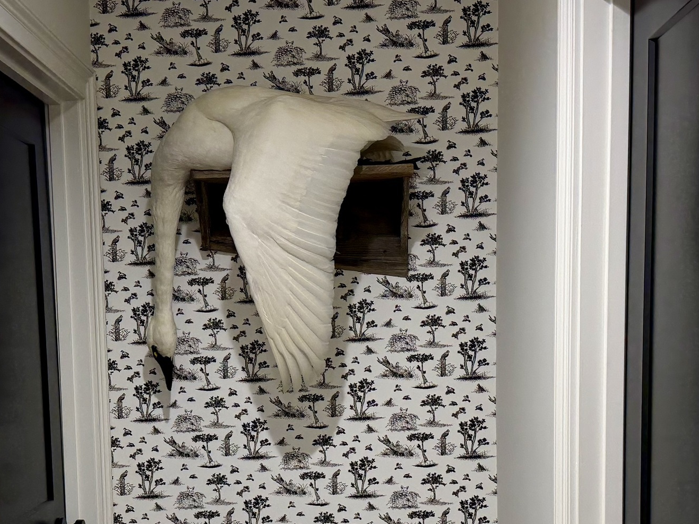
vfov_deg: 25.6
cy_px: 433
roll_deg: +1.9
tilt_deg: -5.1
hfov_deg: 34.2
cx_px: 261
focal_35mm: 56
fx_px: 1130
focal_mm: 6.76
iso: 200
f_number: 1.78
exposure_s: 1/120
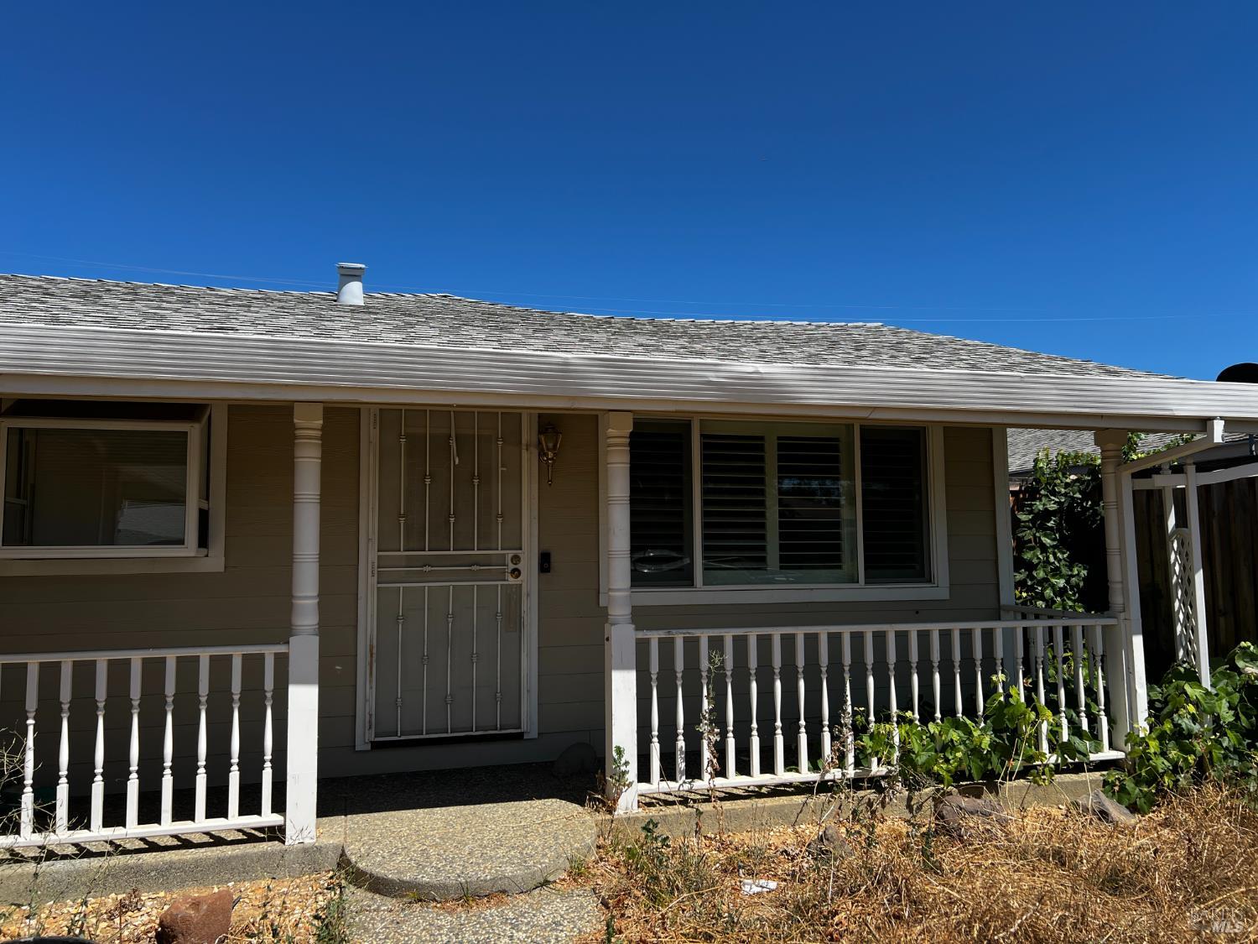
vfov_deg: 53.1
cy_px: 472
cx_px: 629
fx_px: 945
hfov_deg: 67.3
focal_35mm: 26
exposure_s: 1/3460
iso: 50
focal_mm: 5.7
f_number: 1.5
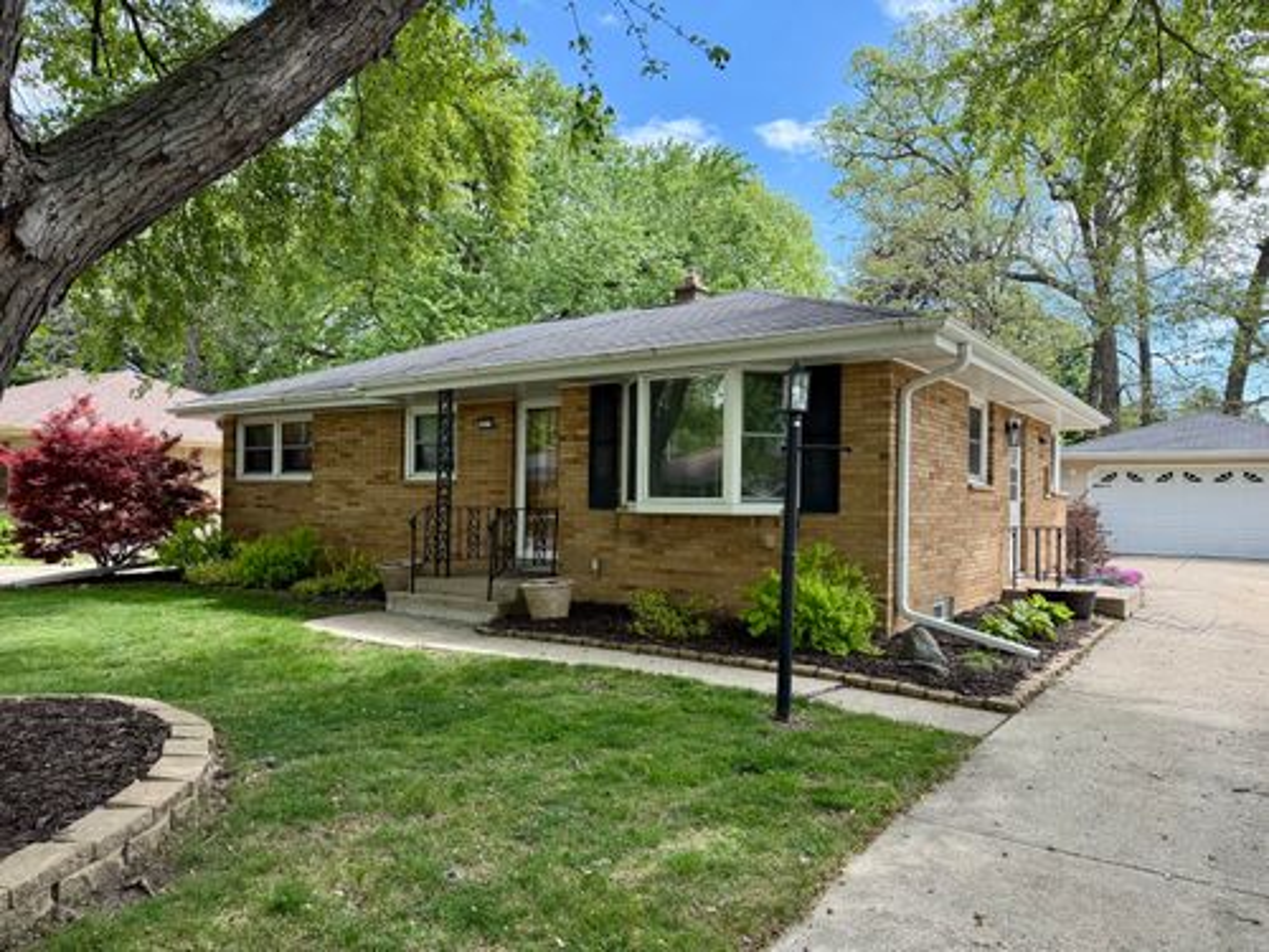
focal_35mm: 24
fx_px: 880
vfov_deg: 56.8
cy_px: 476
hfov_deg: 71.6
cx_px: 634
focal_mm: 6.76
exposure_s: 1/1410
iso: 100
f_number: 1.78
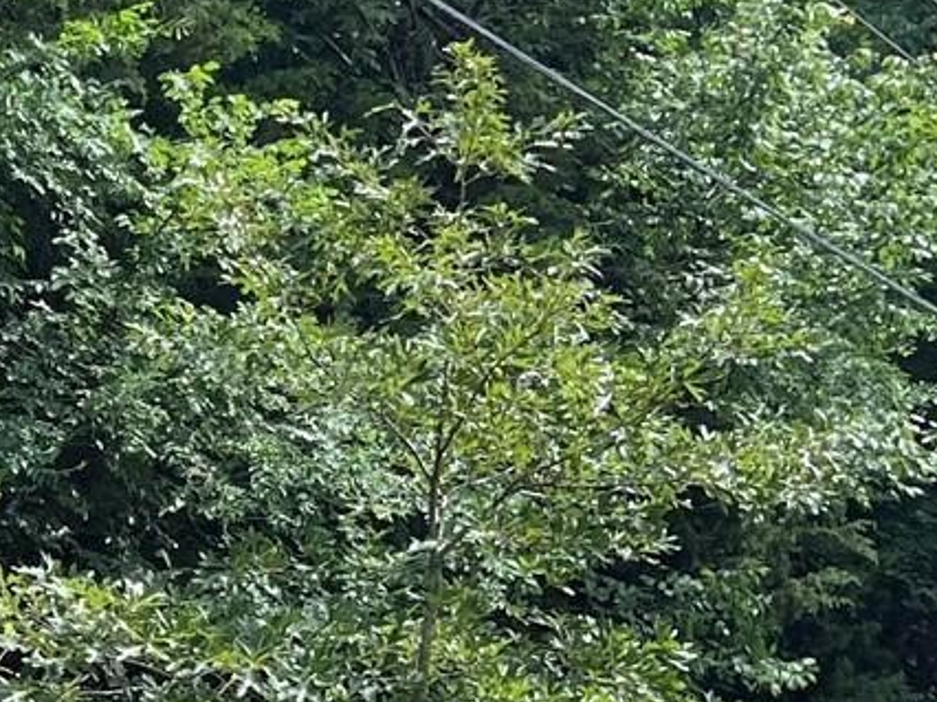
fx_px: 3382
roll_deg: -0.9
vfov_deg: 11.8
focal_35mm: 125
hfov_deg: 15.5
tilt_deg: +3.8
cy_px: 412
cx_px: -15
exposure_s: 1/982
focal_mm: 5.7
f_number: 1.5
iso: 50
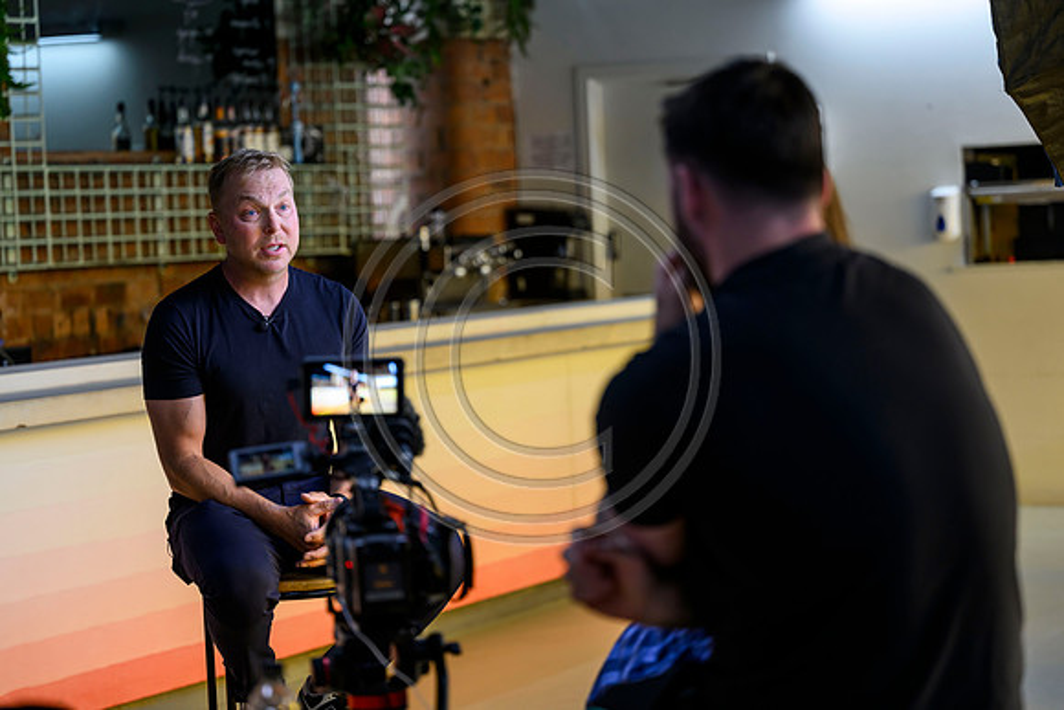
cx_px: 532
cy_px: 355
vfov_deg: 14.9
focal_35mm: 92
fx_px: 2720
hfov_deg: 22.1
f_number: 2.8
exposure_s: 1/320
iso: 1000
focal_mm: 92
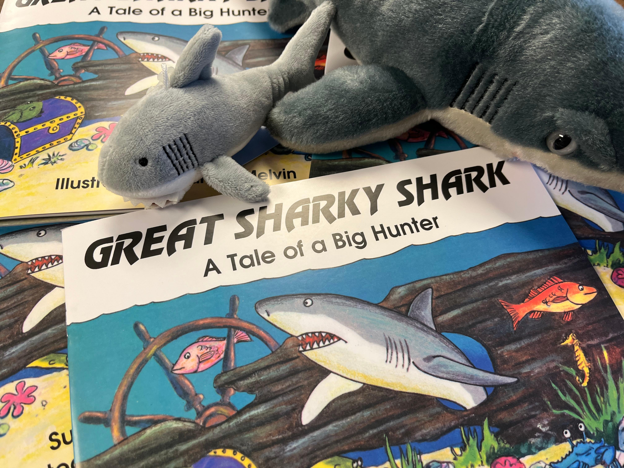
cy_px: 234
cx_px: 312
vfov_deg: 53.1
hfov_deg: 67.3
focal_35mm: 26
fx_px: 469
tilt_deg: -61.1
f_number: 1.6
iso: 80
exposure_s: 1/60
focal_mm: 5.1
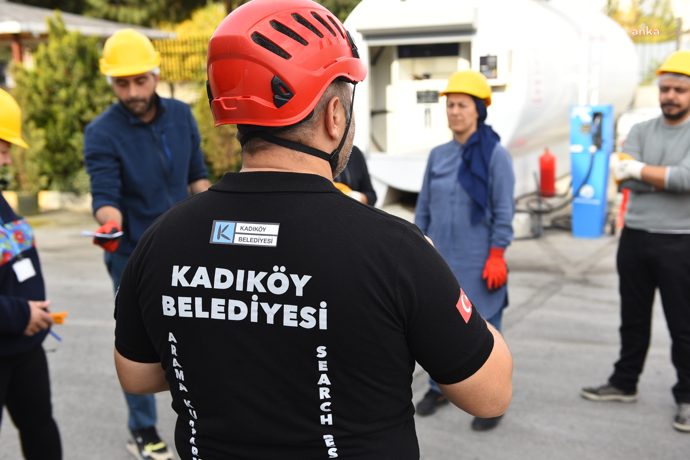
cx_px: 331
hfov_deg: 45.4
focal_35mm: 43
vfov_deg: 31.2
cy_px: 233
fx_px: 824
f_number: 4.5
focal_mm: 40
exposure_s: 1/640
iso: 250
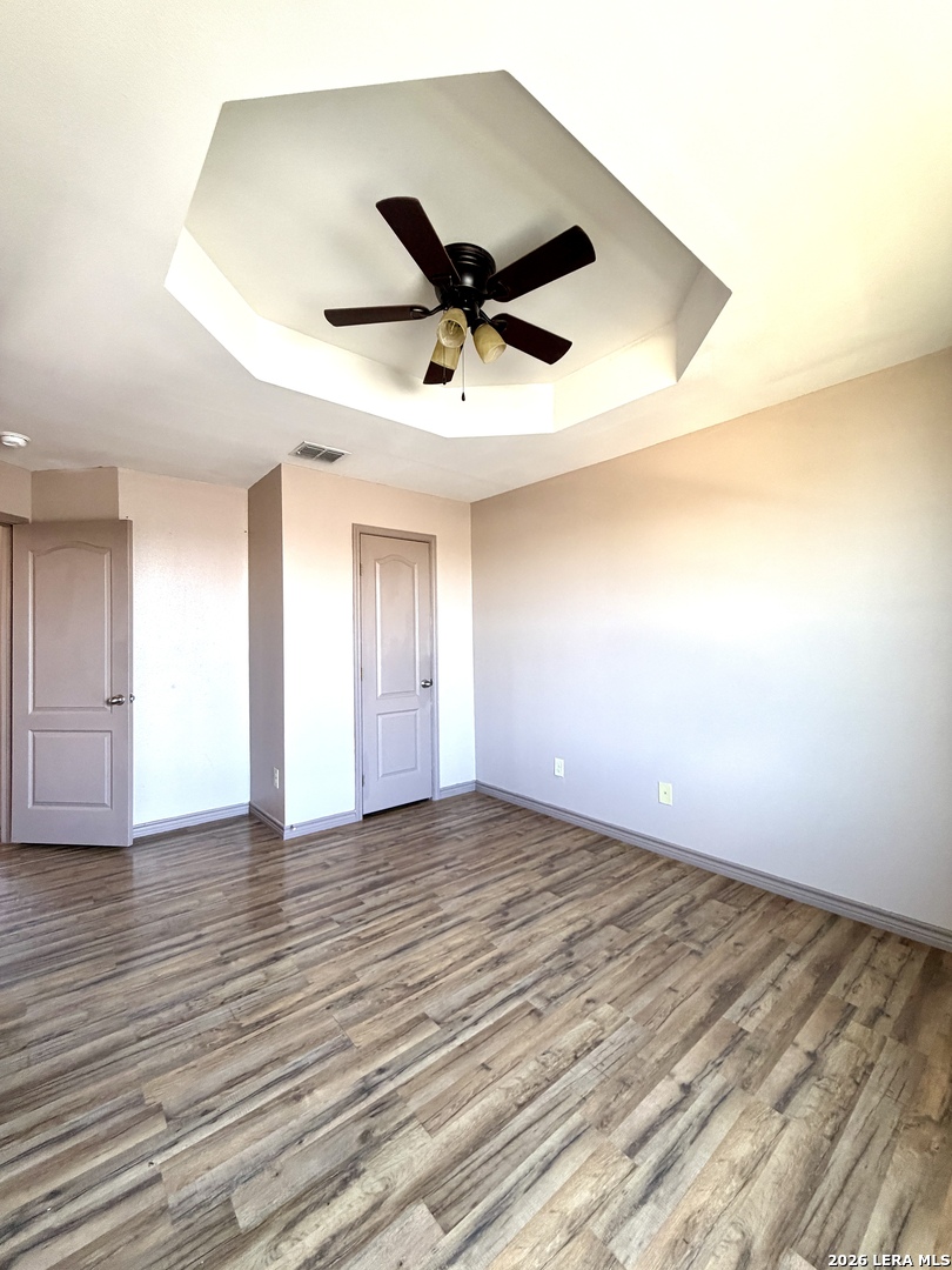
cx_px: 476
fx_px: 513
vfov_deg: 102.1
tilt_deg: +0.6
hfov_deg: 85.7
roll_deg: +0.3
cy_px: 635
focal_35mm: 14
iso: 320
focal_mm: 2.22
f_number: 2.2
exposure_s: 1/82
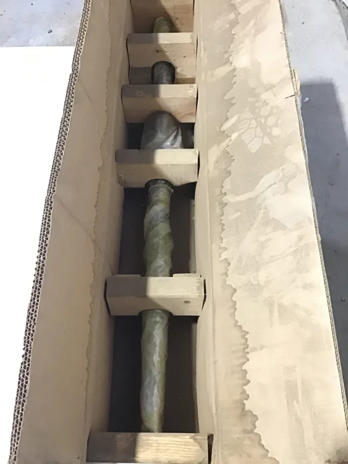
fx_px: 415
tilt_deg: -60.2
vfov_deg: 58.3
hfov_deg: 45.5
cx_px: 174
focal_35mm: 31
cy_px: 232
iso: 500
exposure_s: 1/15
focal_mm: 3.3
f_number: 2.4
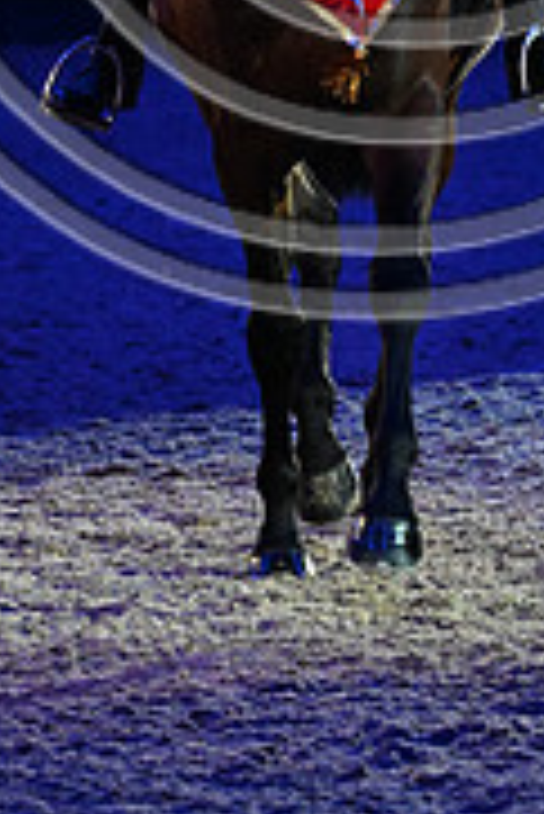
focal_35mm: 465
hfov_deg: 3.0
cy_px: -342
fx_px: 10519
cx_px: 312
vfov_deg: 4.4
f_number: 4.5
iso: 6400
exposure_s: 1/640
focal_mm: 145
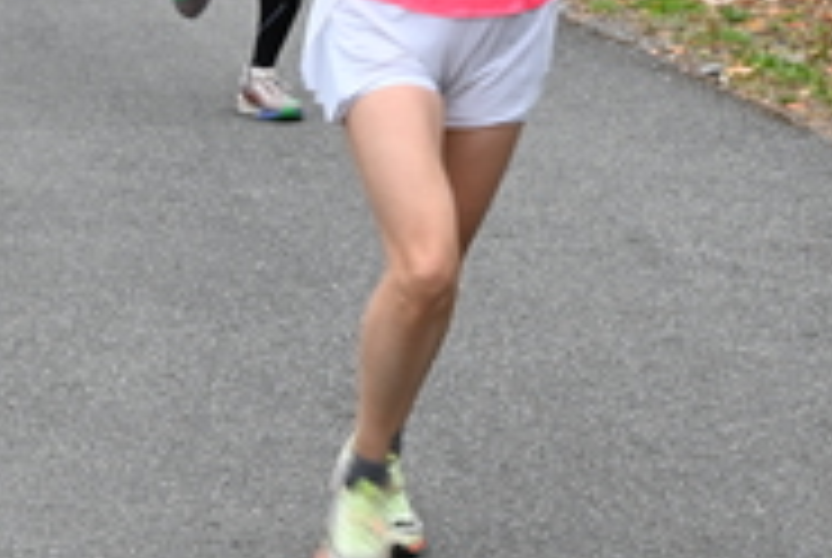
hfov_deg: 9.9
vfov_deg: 6.6
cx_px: 576
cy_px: -146
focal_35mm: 208
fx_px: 4815
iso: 500
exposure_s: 1/125
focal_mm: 70
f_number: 6
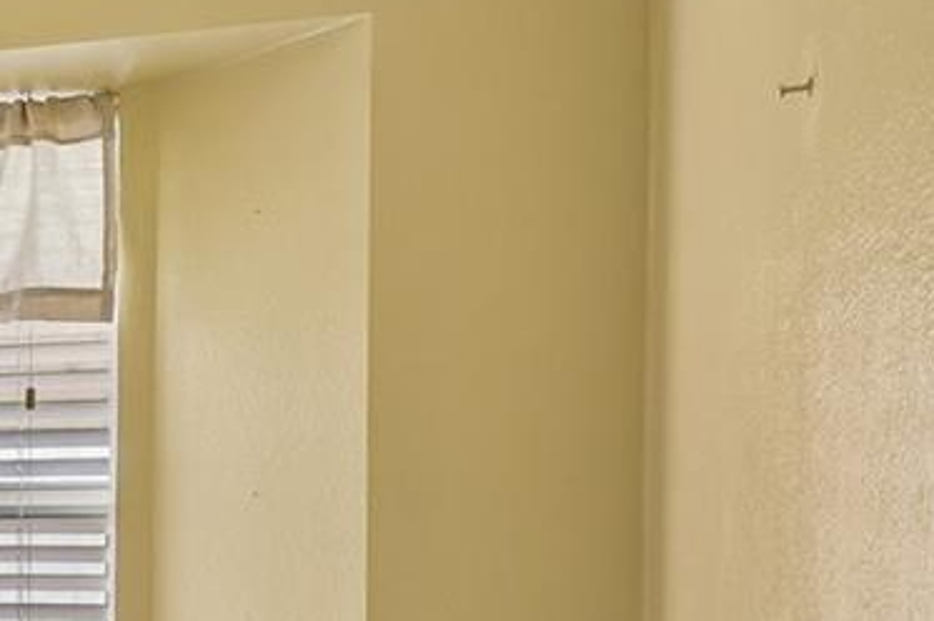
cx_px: -741
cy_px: 583
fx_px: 1892
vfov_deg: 18.3
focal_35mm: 73
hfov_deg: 20.1
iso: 200
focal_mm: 17
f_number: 9
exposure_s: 1/30
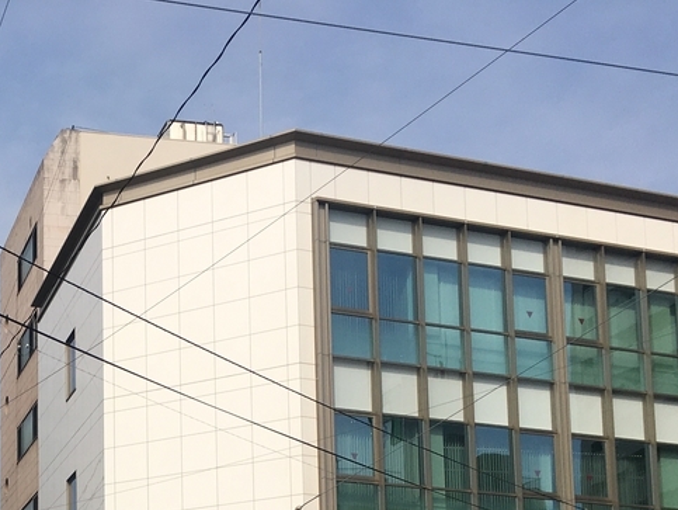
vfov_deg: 19.2
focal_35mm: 72
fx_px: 1411
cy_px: 624
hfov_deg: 25.7
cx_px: 6
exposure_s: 1/2481
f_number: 2.2
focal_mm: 4.15
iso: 25
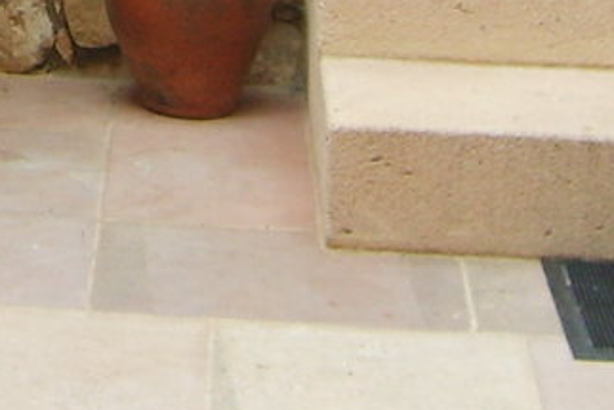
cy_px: -585
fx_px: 3088
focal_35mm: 181
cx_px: -269
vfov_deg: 7.1
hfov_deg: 11.0
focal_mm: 5.8
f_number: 2.8
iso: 50
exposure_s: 1/125
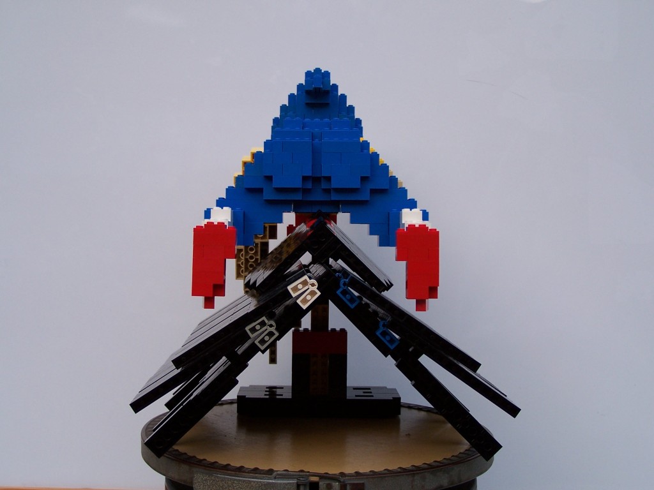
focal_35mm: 56
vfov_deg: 26.1
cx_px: 327
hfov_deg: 34.3
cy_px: 245
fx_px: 1058
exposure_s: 1/15
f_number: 3.1
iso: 80
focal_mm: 9.3
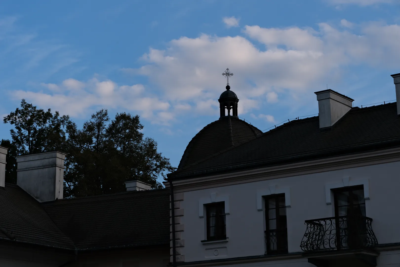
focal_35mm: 75
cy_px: 134
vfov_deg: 18.2
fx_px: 833
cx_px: 200
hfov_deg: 27.0
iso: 250
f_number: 5.6
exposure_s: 1/800
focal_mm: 50
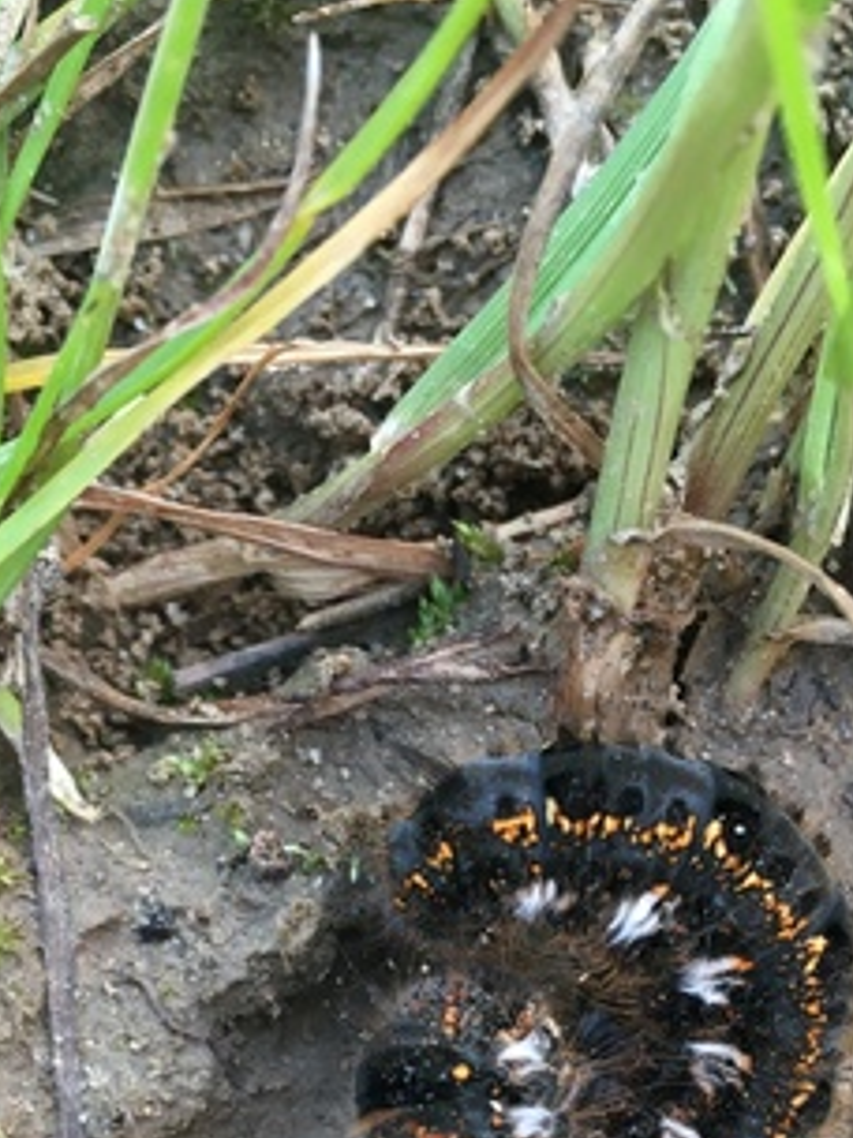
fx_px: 2004
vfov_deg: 30.1
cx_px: 591
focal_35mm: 61
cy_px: 1059
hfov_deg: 23.9
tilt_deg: -77.7
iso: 80
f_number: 2.2
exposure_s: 1/33
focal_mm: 4.15
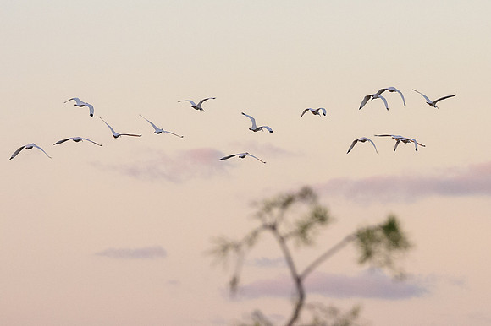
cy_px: 75
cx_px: 399
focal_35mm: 463
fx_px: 6312
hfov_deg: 4.5
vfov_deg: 3.0
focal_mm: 190
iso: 800
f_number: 5.6
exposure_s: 1/1600
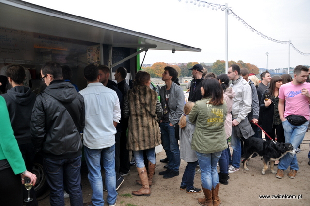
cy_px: 103
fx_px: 232
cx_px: 155
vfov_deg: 47.8
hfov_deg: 67.4
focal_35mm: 27
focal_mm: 18
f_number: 5.6
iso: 320
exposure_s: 1/125
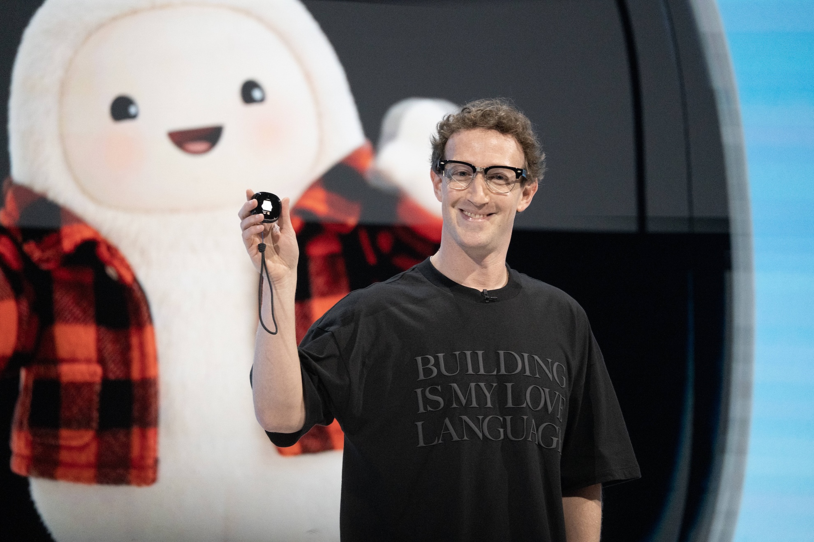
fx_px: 8006
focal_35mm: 354
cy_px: 271
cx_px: 407
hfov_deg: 5.8
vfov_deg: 3.9
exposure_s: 1/500
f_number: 6.3
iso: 5000
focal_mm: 354.1
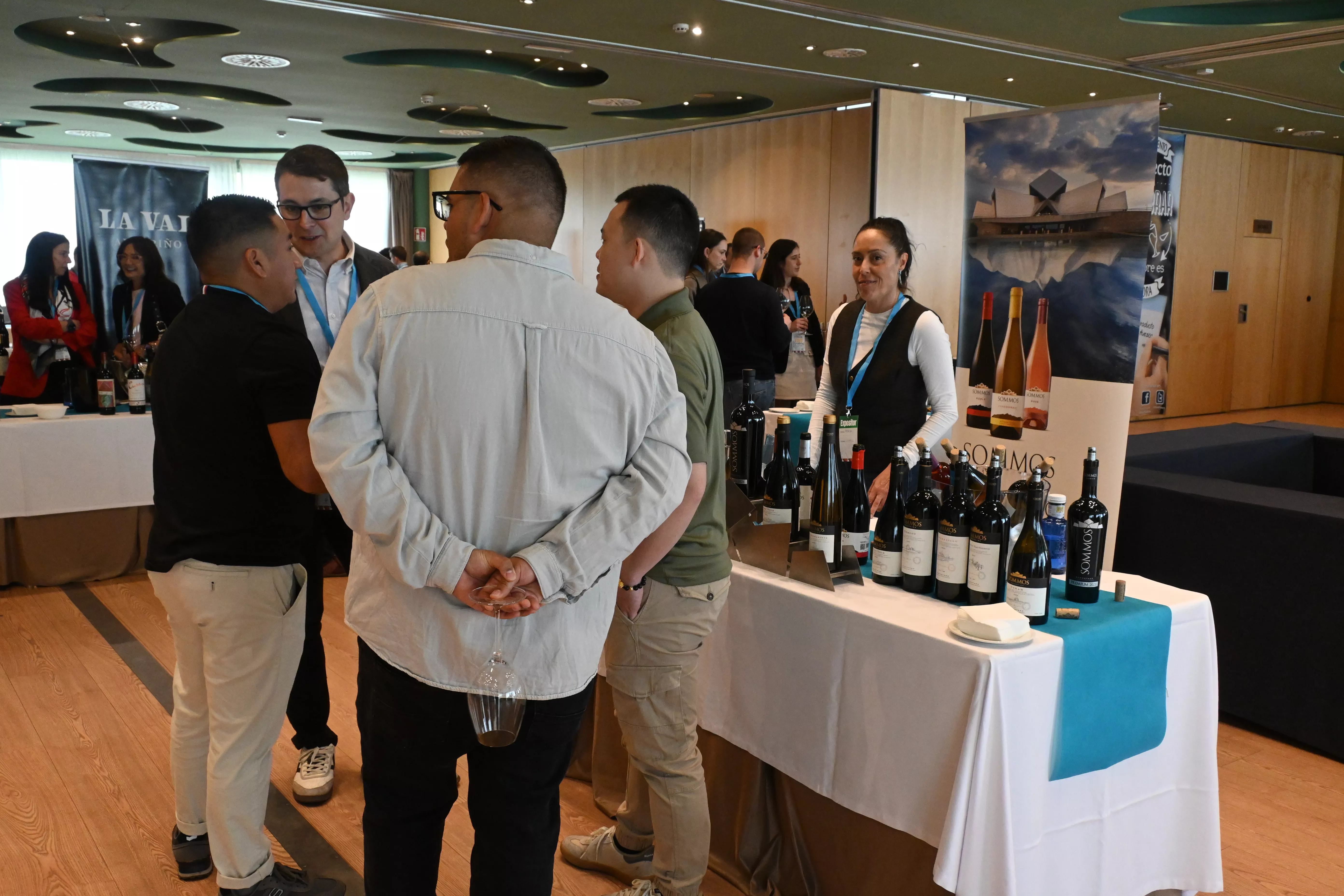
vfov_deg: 41.7
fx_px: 1176
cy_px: 448
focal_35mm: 32
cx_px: 672
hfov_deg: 59.5
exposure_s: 1/200
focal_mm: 21
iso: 3200
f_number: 7.1
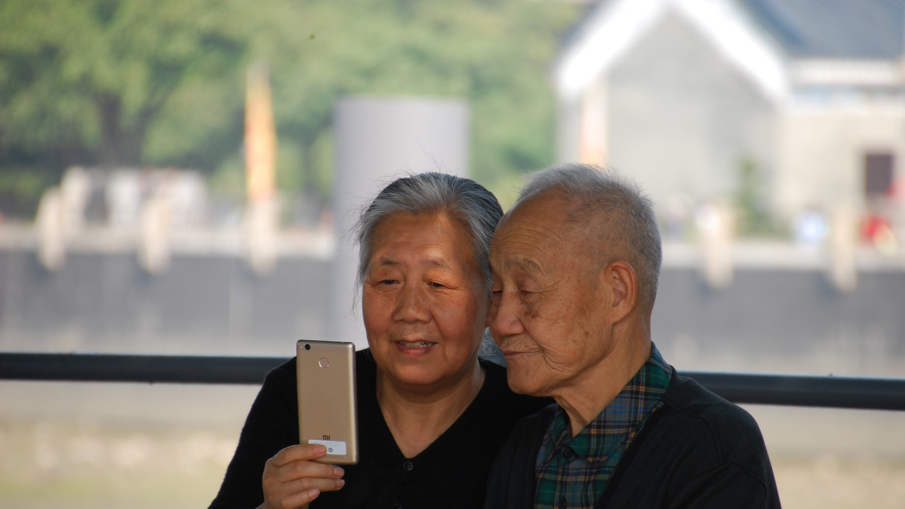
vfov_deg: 3.1
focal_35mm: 394
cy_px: 289
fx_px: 9455
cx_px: 452
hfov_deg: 5.5
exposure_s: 1/200
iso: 200
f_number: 6.3
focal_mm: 250
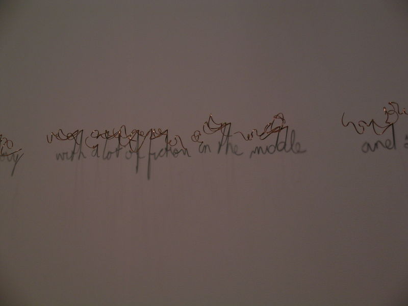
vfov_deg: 19.6
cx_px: 204
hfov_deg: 26.0
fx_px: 884
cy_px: 153
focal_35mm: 75
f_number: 4
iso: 100
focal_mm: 15.6
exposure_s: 1/125
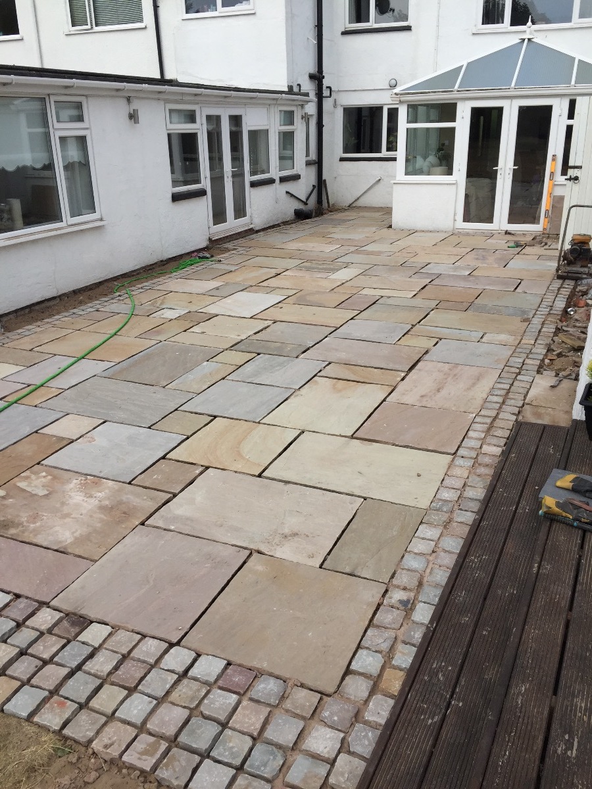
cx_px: 296
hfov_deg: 48.2
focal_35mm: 29
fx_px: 661
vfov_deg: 61.7
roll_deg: -0.2
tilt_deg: -19.3
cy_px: 394
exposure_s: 1/2326
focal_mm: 4.15
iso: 32
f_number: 2.2
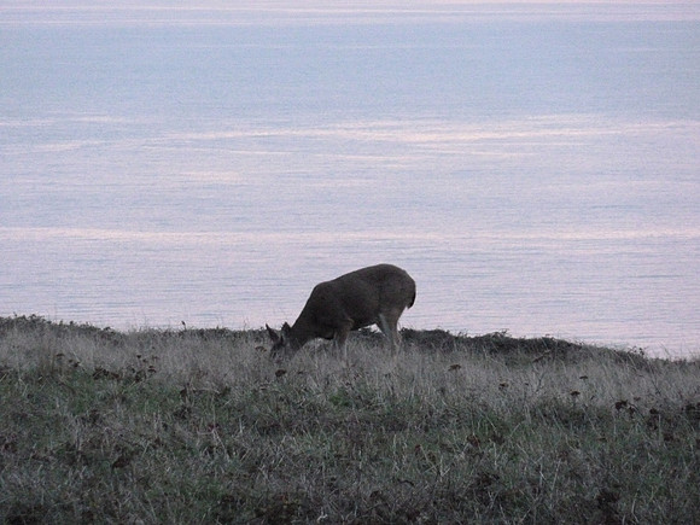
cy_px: 262
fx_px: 5622
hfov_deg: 7.1
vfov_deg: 5.3
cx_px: 350
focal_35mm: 278
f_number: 4.8
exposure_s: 1/15
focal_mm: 45.7
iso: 1250
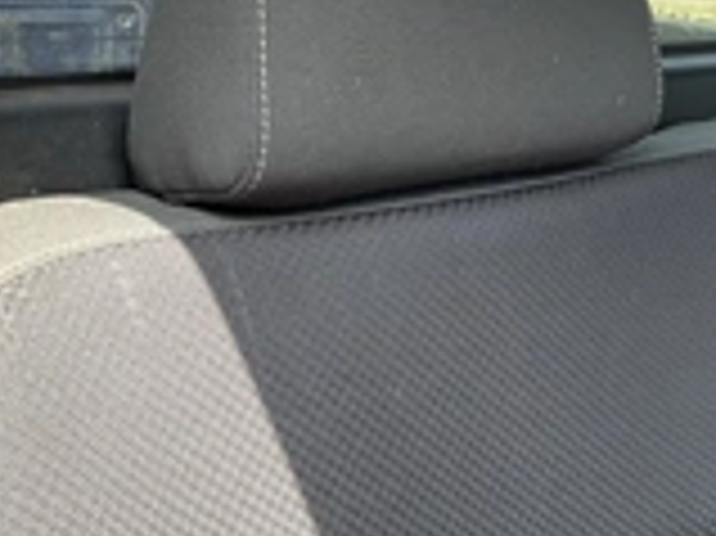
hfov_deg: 25.5
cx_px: 702
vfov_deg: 20.1
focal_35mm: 73
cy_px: 234
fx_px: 1509
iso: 20
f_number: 1.8
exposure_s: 1/122
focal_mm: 3
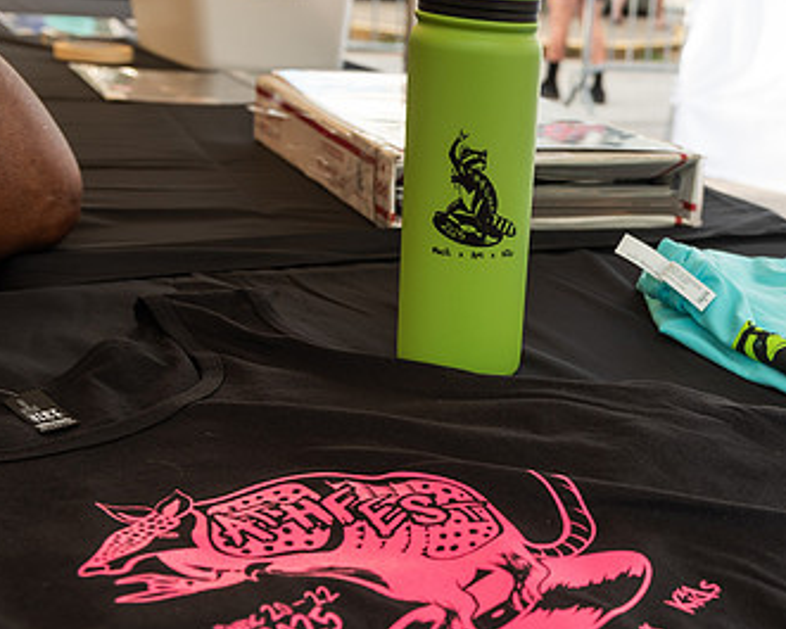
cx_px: 688
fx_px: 1210
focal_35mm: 52
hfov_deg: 34.3
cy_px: 352
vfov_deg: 29.1
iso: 250
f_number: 4.5
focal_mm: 28
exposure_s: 1/320
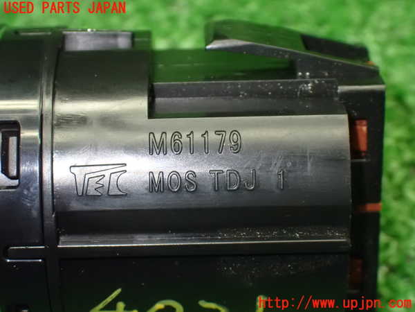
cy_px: 156
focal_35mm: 88
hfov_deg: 22.3
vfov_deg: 16.8
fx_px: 1055
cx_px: 208
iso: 1600
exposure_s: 1/80
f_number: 4.5
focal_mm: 15.66
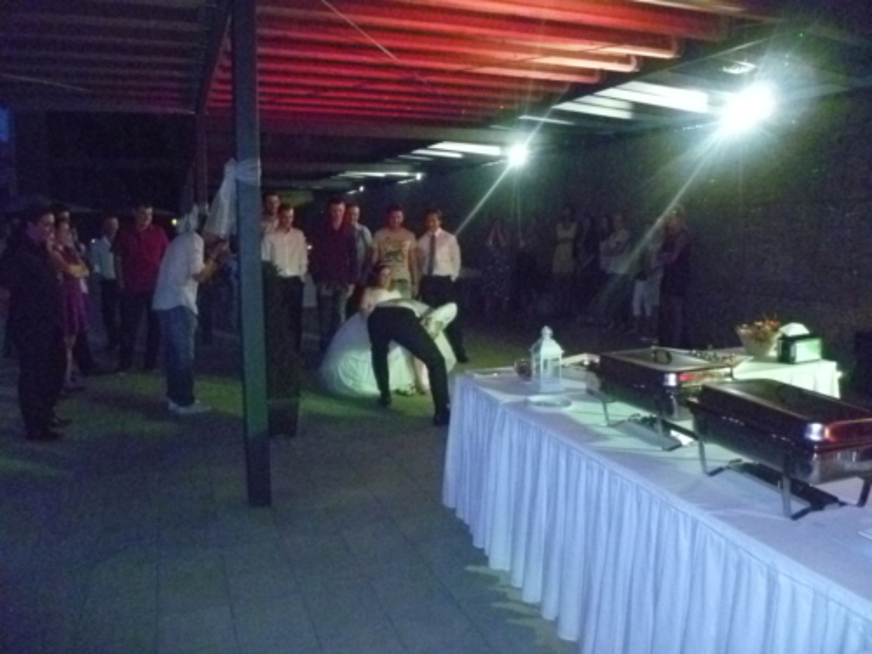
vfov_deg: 49.7
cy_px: 327
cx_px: 436
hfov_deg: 63.4
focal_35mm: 28
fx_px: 705
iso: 1600
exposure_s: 1/30
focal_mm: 5
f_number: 2.8
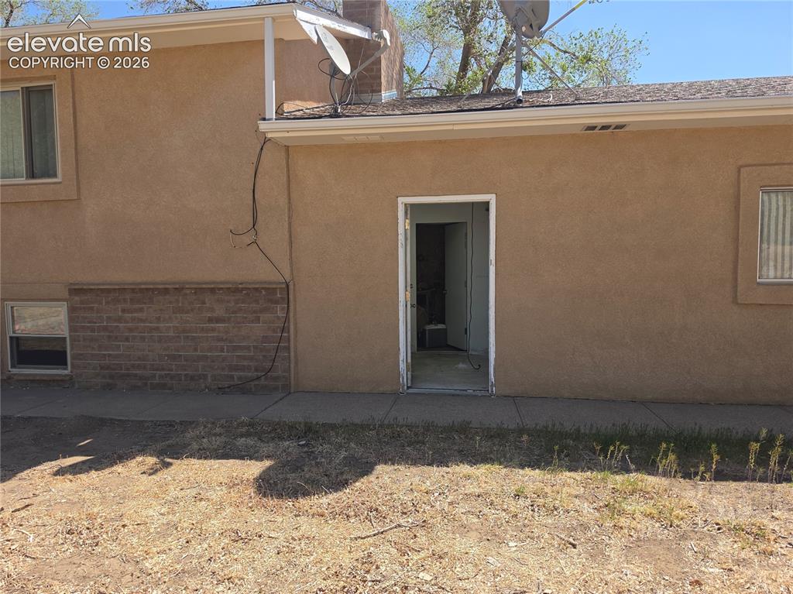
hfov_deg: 74.0
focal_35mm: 23
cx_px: 396
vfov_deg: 58.8
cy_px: 297
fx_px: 527
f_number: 1.4
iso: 10
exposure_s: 1/582
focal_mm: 6.5
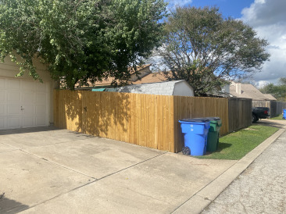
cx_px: 143
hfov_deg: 67.3
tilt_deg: -0.2
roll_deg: +0.1
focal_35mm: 26
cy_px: 107
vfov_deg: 53.0
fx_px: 215
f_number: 1.8
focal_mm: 4.25
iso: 32
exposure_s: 1/3205
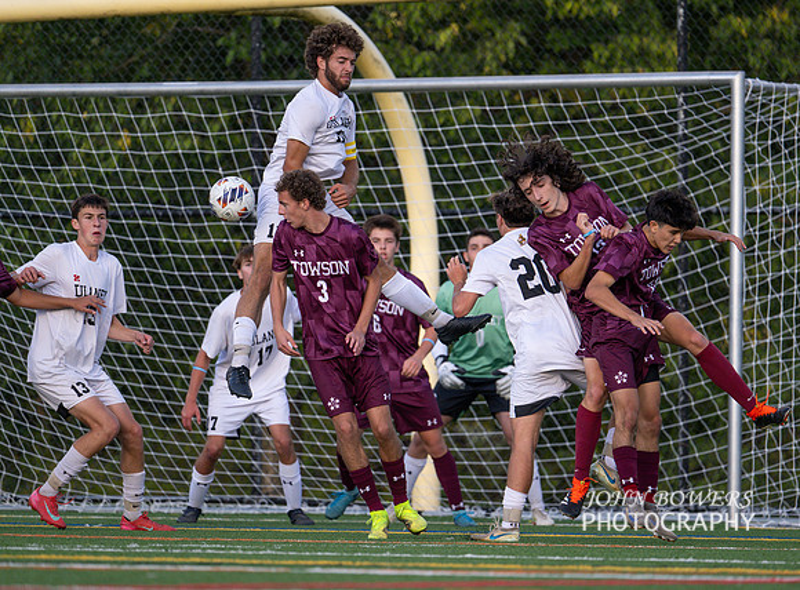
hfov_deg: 4.5
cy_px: 299
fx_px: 10220
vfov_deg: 3.3
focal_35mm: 445
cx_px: 428
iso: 1600
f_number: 4.5
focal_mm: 400
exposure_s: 1/2500
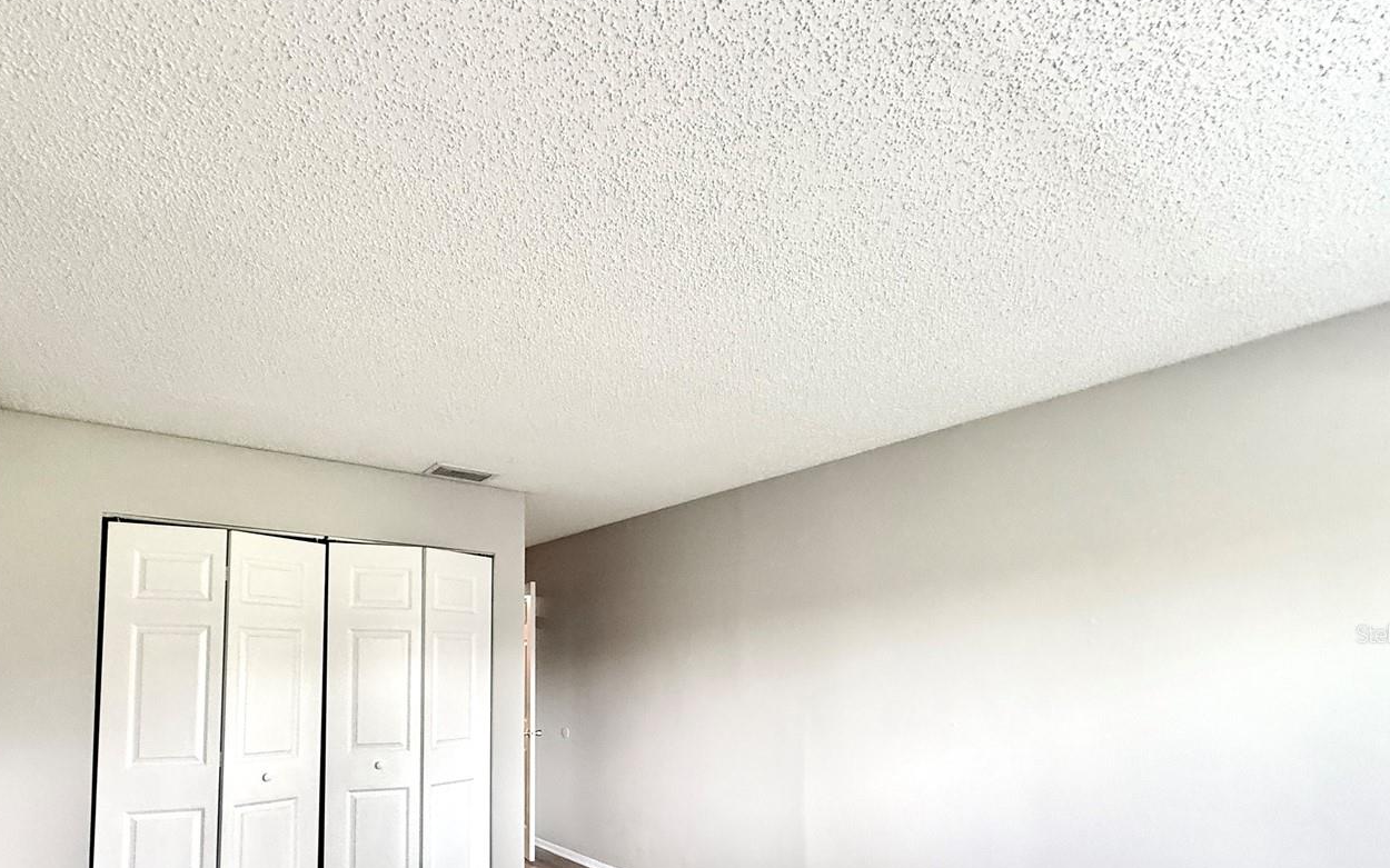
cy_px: 633
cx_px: 572
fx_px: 720
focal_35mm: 19
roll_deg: +0.5
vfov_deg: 59.4
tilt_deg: +3.5
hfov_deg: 87.1
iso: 320
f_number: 2.2
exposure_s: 1/73
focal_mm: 2.22
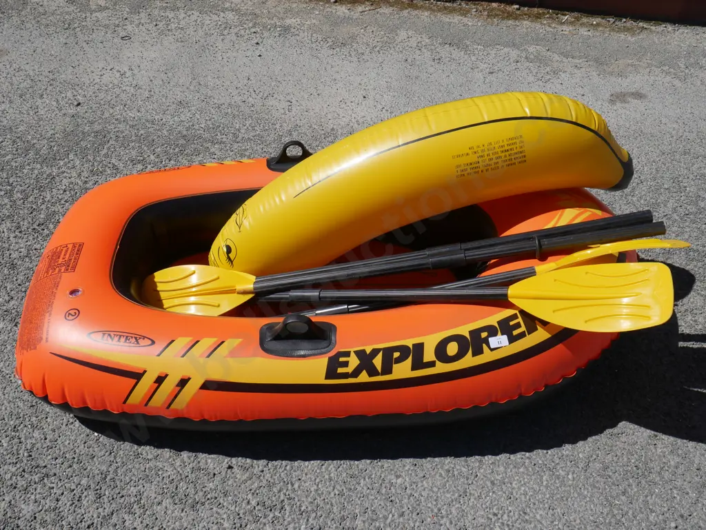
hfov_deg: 56.8
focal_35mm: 32
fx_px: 653
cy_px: 265
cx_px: 353
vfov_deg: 44.2
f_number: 10
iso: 200
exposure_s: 1/640
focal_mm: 16
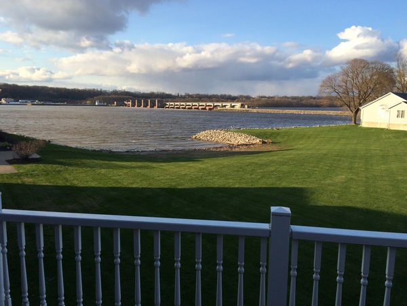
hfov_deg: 61.7
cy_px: 153
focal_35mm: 29
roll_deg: +0.1
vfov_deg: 48.2
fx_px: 341
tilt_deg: -8.0
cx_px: 204
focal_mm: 4.15
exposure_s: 1/1080
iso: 32
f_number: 2.2
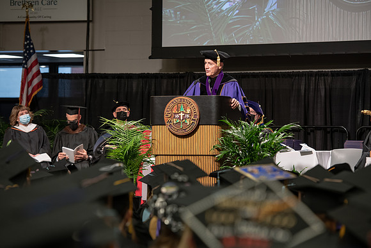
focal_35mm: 140
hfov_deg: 14.7
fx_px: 1443
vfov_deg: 9.8
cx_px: 186
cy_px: 124
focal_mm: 140
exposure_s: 1/200
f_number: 4
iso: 1000
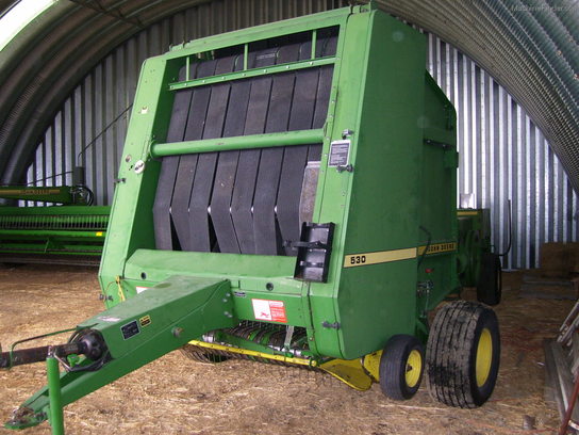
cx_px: 290
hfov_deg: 50.1
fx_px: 619
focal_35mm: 37
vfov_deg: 38.7
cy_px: 218
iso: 125
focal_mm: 6
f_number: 2.7
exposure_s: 1/60
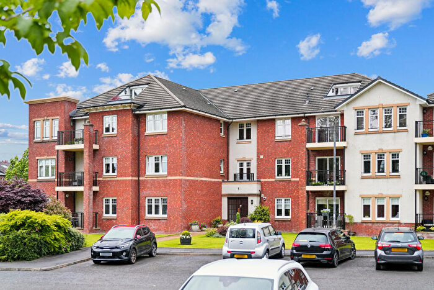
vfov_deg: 29.3
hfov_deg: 42.7
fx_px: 555
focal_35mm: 46
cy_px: 145
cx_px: 217
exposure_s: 1/4000
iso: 1000
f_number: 2.8
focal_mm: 46
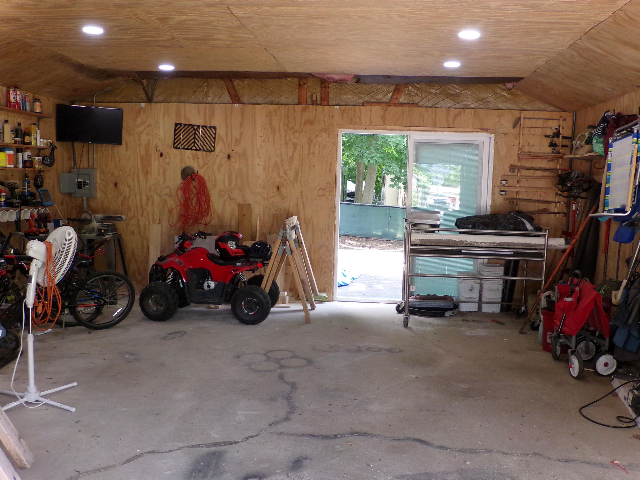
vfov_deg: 42.9
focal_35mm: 33
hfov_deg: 55.4
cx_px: 320
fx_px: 610
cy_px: 240
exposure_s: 1/60
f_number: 3.4
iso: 200
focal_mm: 5.9
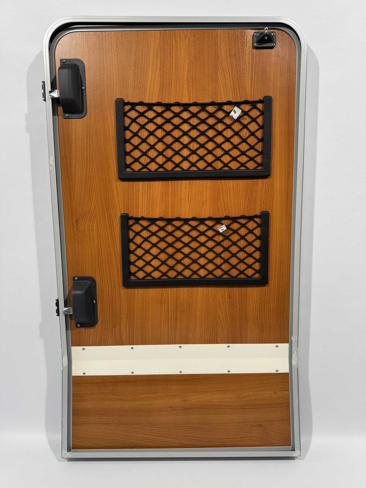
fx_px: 338
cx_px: 183
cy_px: 244
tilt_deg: -7.2
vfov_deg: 71.6
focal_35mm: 24
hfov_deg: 56.8
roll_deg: +0.2
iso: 64
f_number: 1.78
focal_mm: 6.76
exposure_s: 1/121
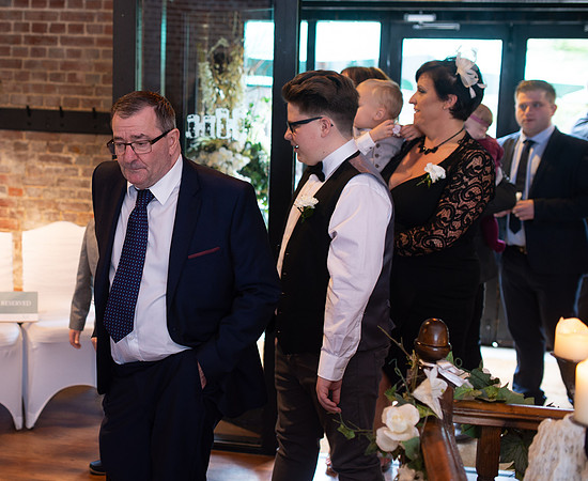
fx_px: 885
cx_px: 153
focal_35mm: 50
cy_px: 188
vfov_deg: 30.3
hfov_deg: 36.0
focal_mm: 35
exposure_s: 1/100
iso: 500
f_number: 2.5
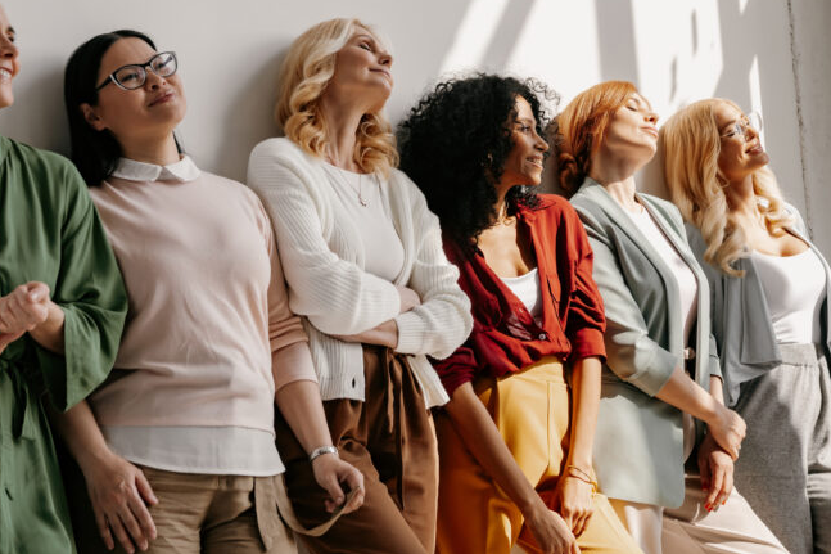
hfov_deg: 26.6
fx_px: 1754
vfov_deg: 17.8
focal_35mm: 76
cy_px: 133
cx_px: 340
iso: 320
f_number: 5.6
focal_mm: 48
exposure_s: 1/400
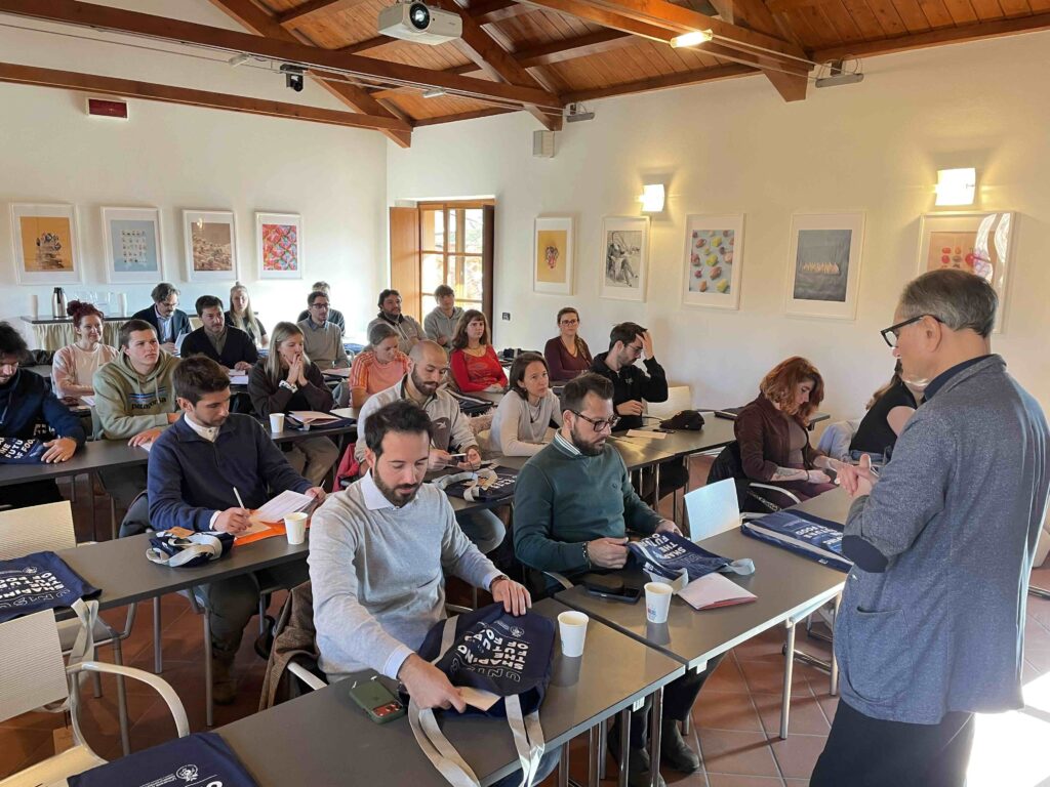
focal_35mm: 26
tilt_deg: -10.7
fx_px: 789
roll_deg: -0.6
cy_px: 394
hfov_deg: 67.3
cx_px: 525
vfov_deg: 53.1
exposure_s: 1/50
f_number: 1.6
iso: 125
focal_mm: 4.2
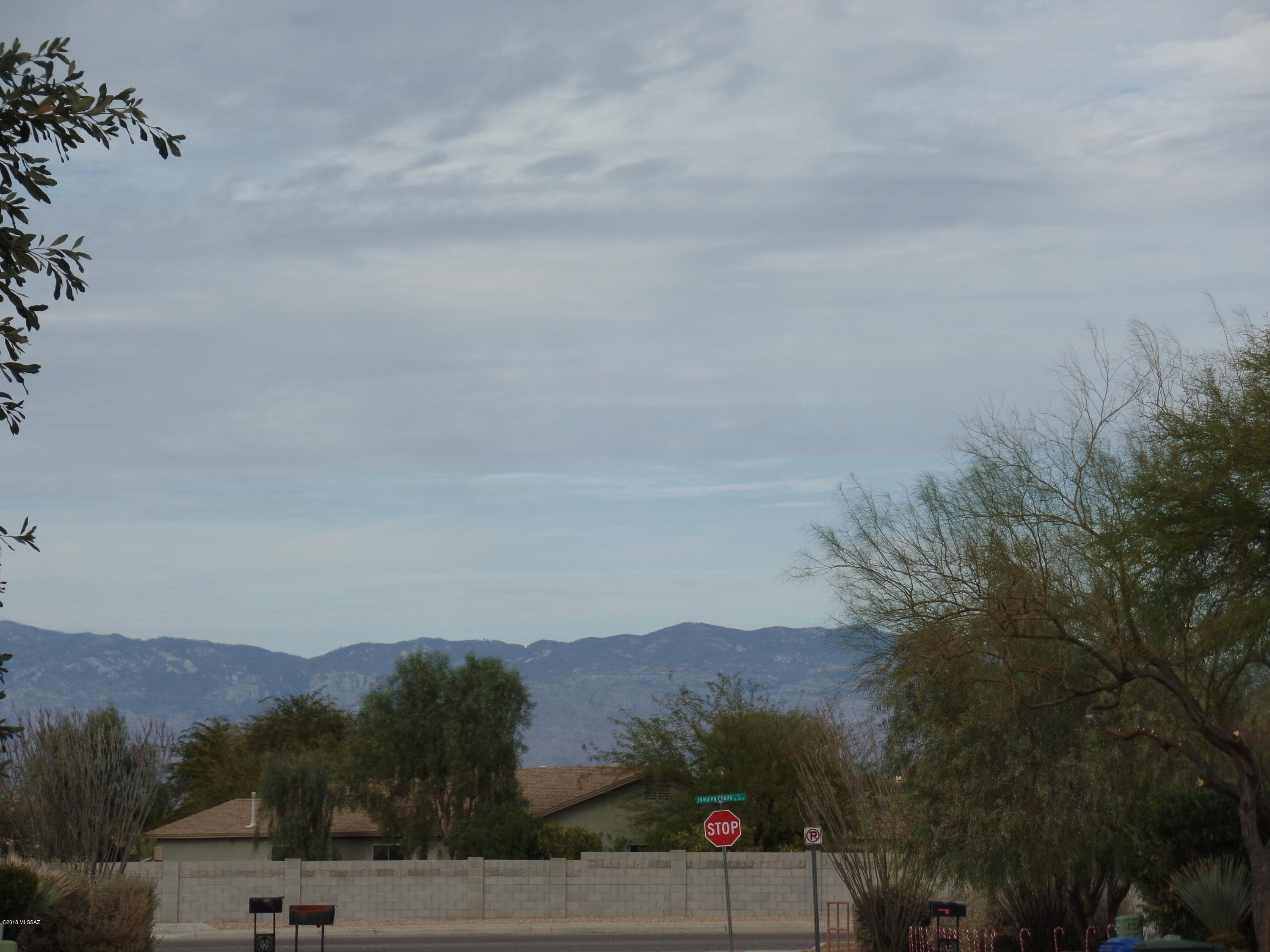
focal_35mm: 141
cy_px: 476
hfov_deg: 14.0
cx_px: 635
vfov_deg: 10.5
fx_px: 5173
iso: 80
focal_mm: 25.2
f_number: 4.2
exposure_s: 1/1000
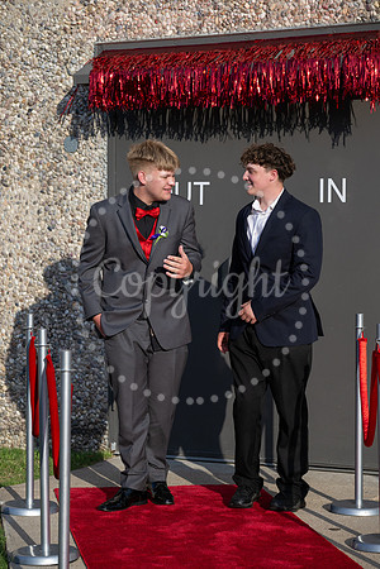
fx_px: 1393
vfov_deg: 23.1
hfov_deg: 15.5
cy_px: 284
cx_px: 190
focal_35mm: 88
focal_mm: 88
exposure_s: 1/2000
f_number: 5
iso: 320
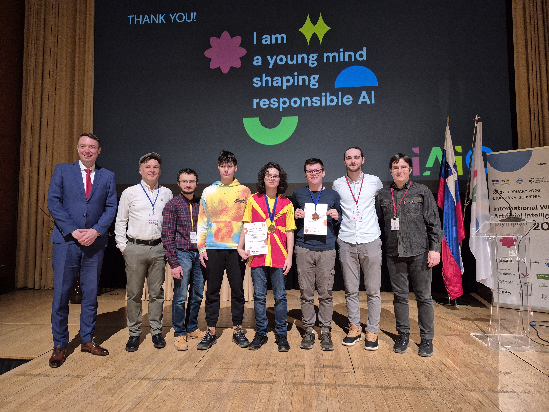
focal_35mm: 23
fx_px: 365
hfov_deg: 73.9
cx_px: 274
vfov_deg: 58.9
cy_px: 206
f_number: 1.8
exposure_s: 1/45
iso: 320
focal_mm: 5.4
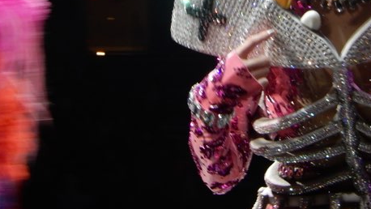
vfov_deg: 4.8
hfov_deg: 8.5
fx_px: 2509
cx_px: 186
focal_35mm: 255
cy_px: 11
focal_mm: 24.1
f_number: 5.6
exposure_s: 1/50
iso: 400
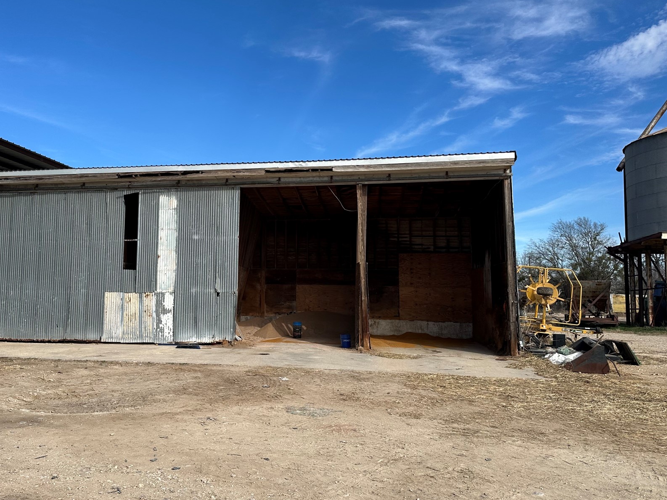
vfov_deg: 45.4
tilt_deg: +5.5
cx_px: 242
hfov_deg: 57.5
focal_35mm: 31
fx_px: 597
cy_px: 241
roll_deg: -0.8
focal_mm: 6.86
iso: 80
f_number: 1.78
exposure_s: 1/4016
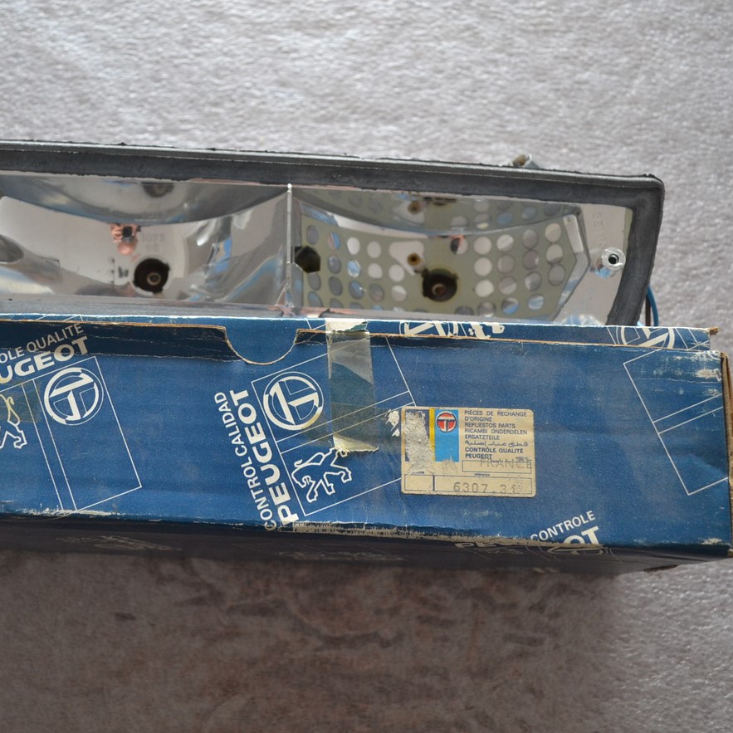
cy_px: 361
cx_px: 281
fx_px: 934
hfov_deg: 42.6
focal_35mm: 39
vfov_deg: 42.8
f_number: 3.8
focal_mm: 20
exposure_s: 1/60
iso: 720
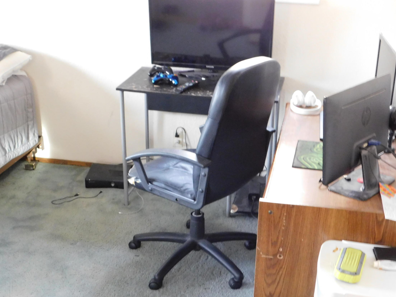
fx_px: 561
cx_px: 220
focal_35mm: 49
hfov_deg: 38.9
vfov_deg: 29.5
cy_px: 189
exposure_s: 1/8
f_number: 3.5
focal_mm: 6.3
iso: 560
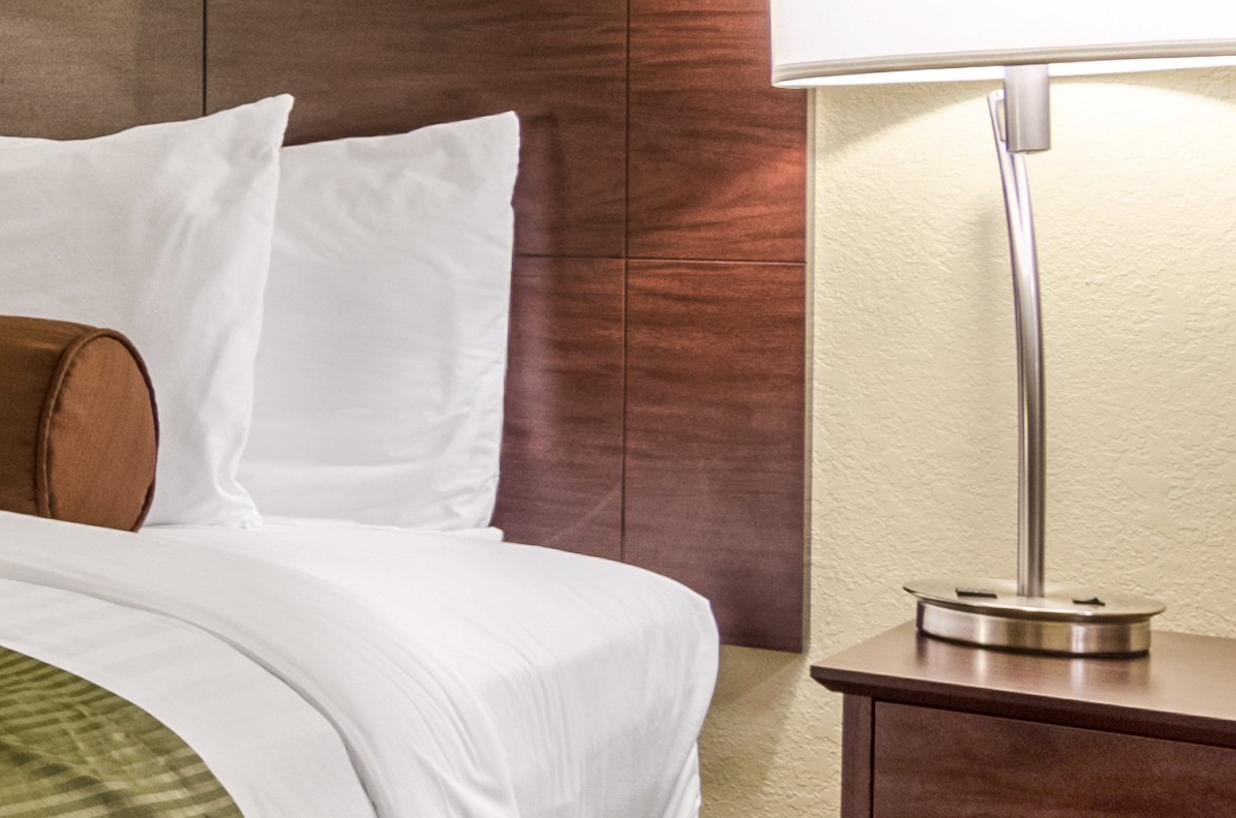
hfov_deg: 22.5
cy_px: 139
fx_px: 2332
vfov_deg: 19.7
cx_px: -766
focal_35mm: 68
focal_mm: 11
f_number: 8
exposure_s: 1/10
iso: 320
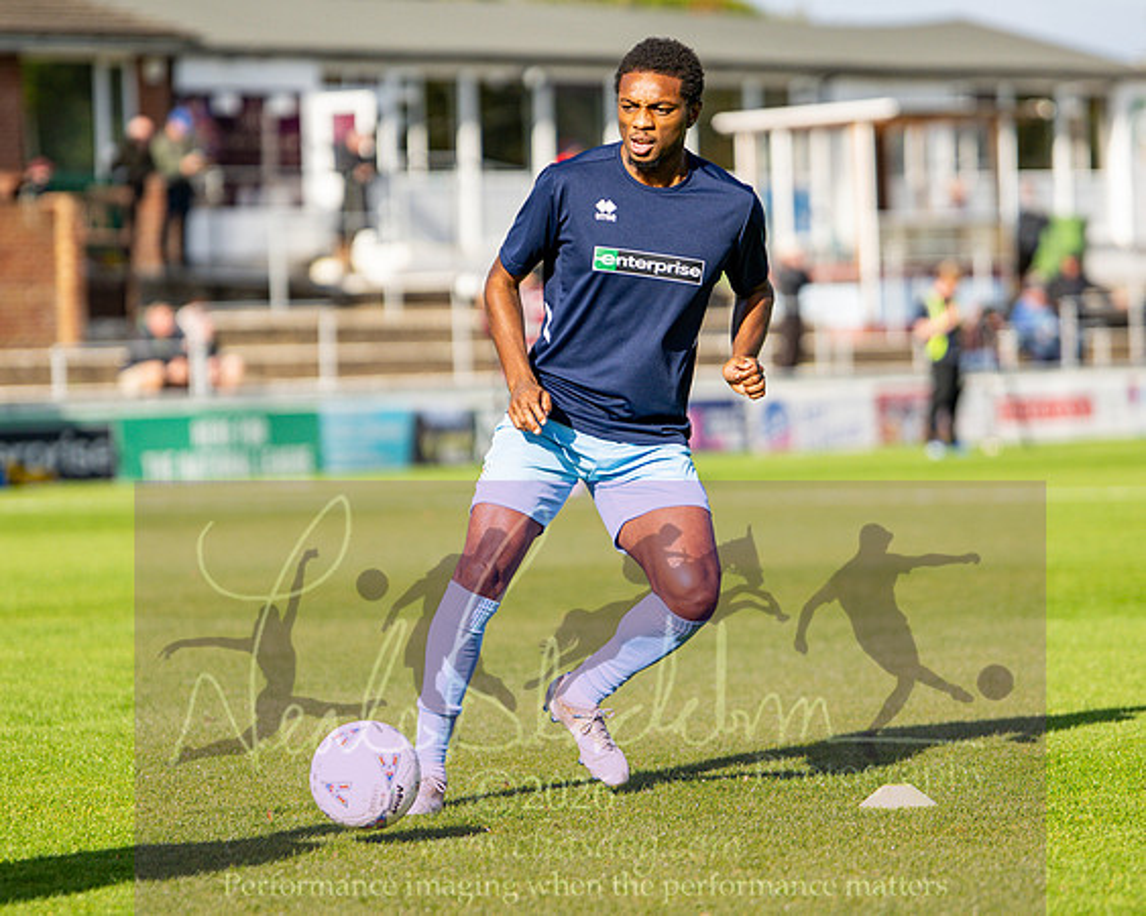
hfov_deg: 10.7
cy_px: 388
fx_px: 6143
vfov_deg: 8.5
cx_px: 539
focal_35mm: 181
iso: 100
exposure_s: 1/8000
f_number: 1.4
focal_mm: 85
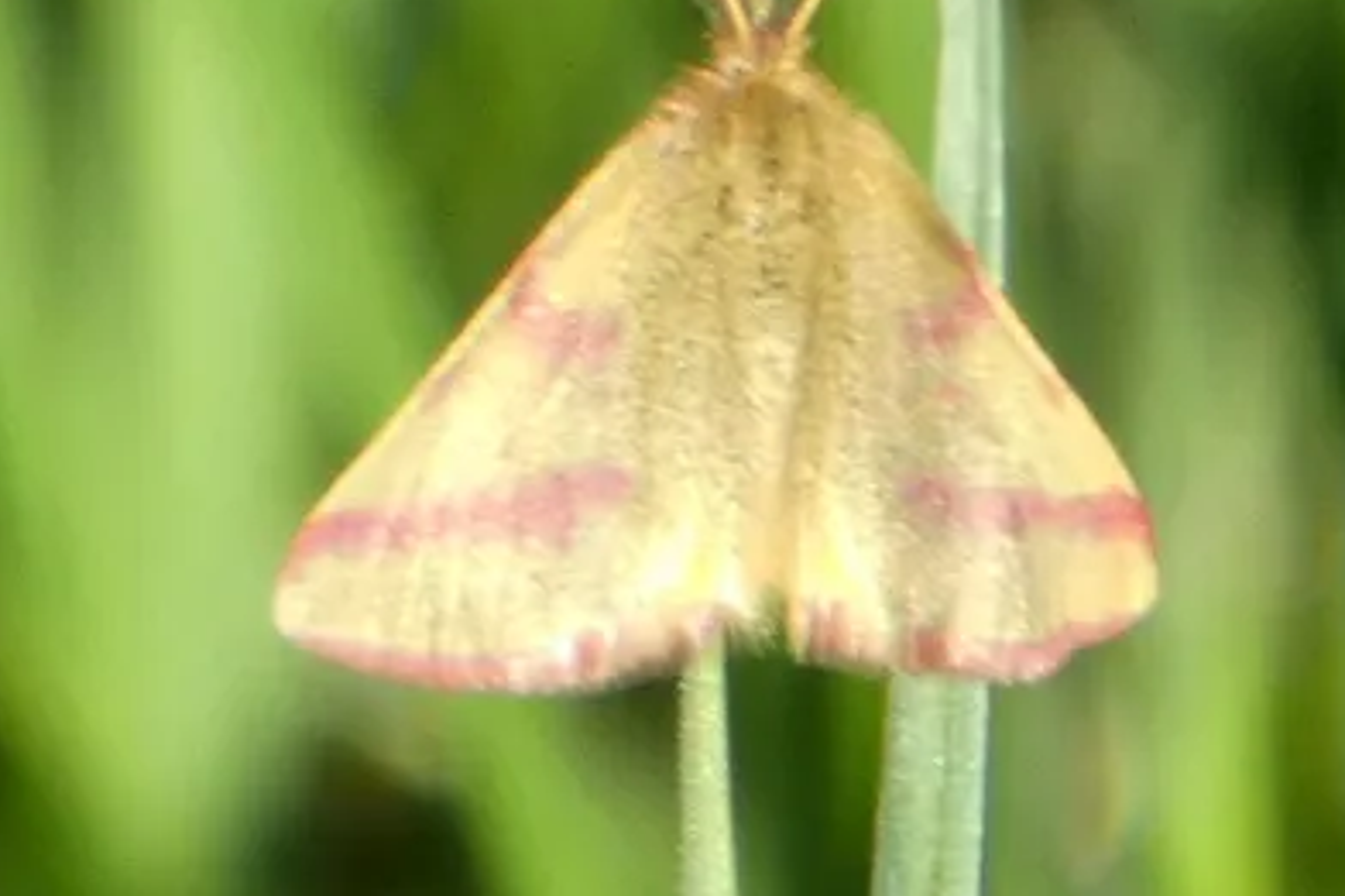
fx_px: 46754
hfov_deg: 1.6
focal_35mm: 1252
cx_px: 810
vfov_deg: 1.1
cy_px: 292
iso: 100
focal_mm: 132.1
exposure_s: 1/100
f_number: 5.6
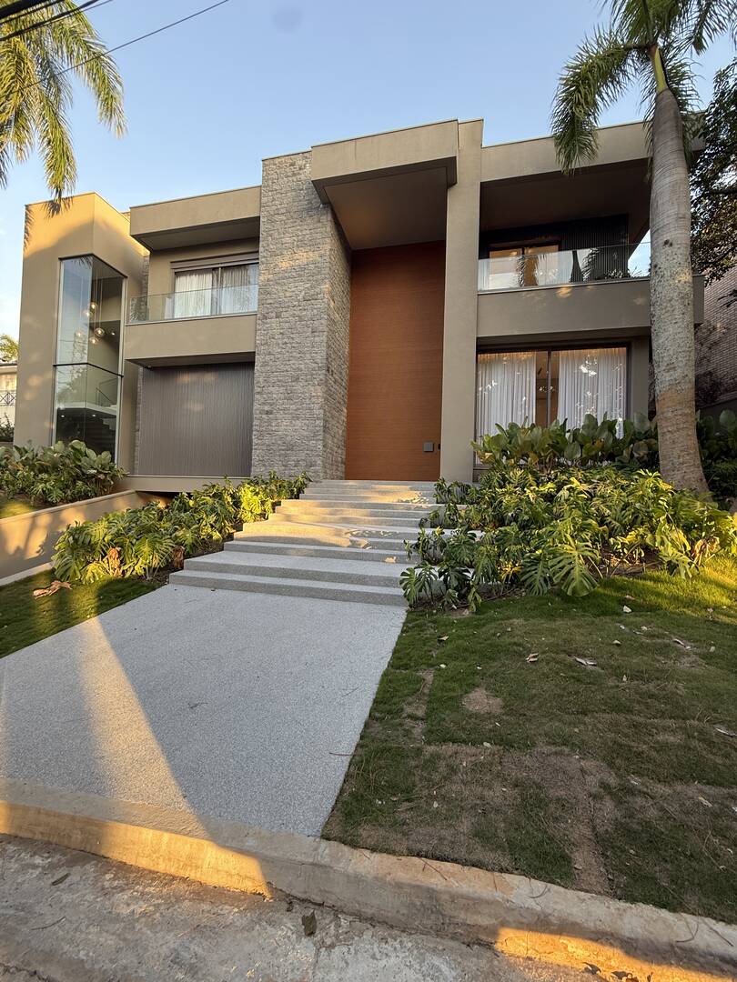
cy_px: 491
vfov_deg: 102.1
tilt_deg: +0.9
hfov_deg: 85.7
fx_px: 397
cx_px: 368
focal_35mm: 14
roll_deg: -3.4
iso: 64
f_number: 2.2
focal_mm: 2.22
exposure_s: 1/99
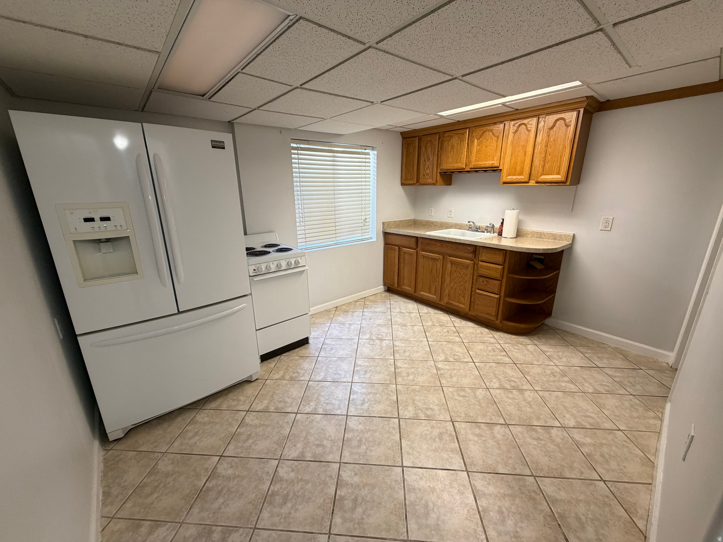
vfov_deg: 85.7
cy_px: 271
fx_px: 292
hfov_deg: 102.1
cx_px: 362
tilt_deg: -16.4
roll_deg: +0.8
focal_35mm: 14
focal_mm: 2.22
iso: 200
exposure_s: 1/60
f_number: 2.2
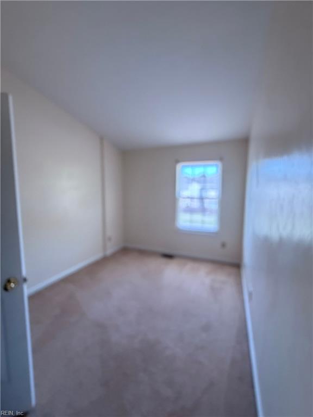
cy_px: 208
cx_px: 156
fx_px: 169
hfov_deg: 85.7
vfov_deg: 102.1
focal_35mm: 14
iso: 250
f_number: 2.2
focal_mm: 2.22
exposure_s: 1/60
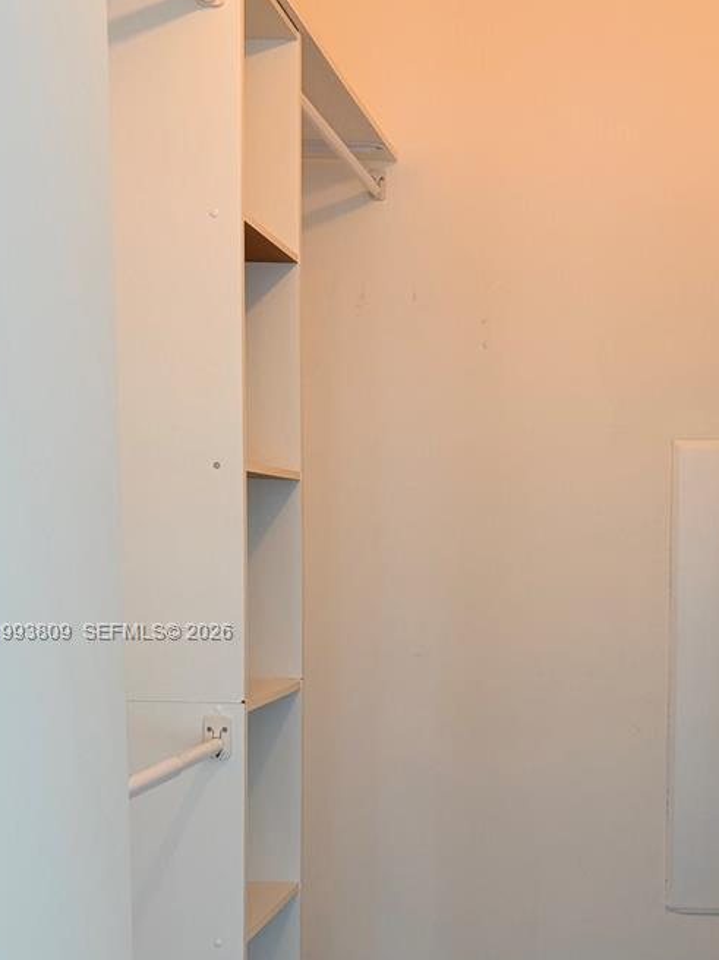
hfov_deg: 31.6
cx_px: 619
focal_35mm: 44
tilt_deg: -5.8
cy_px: 633
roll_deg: -1.1
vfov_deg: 42.4
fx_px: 1219
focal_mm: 6.76
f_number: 1.78
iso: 125
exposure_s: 1/120
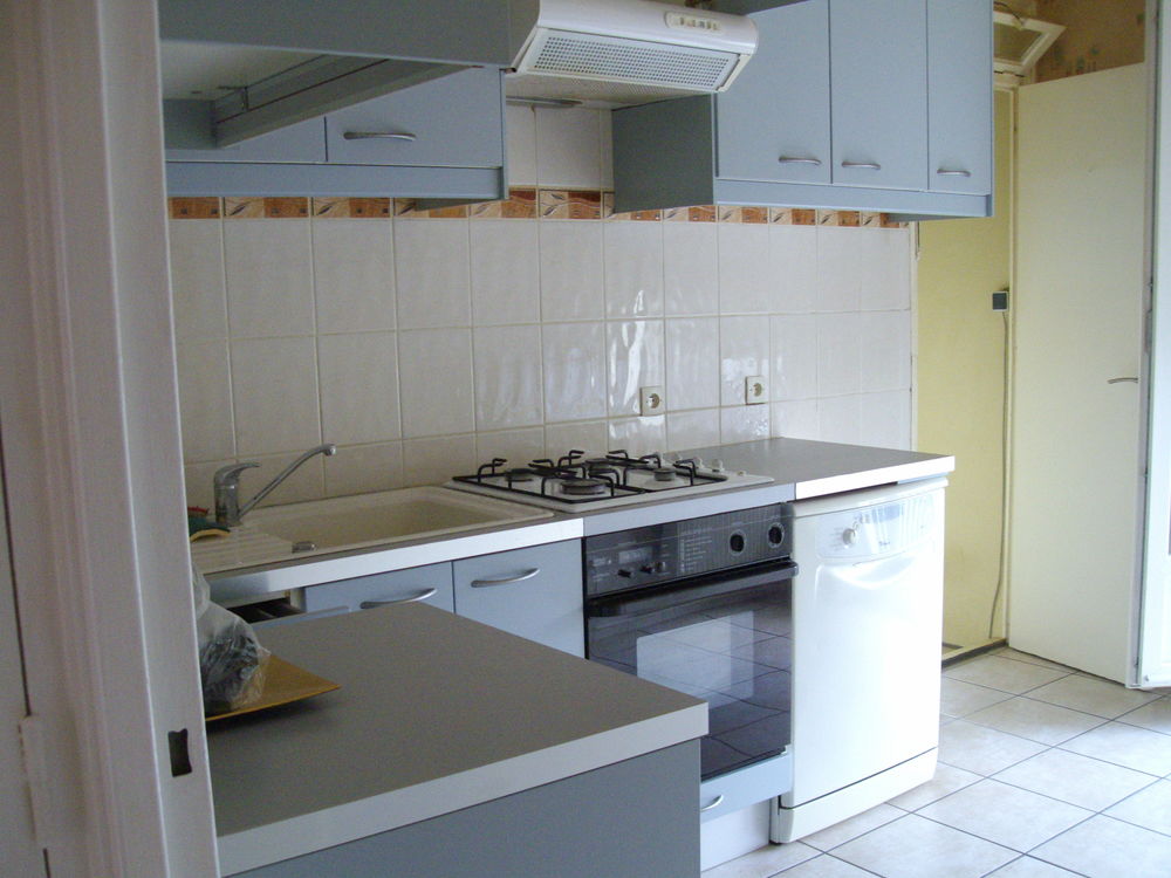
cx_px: 586
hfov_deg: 51.4
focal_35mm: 36
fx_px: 1218
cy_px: 439
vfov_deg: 39.7
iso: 320
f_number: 2.7
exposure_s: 1/80
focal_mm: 6
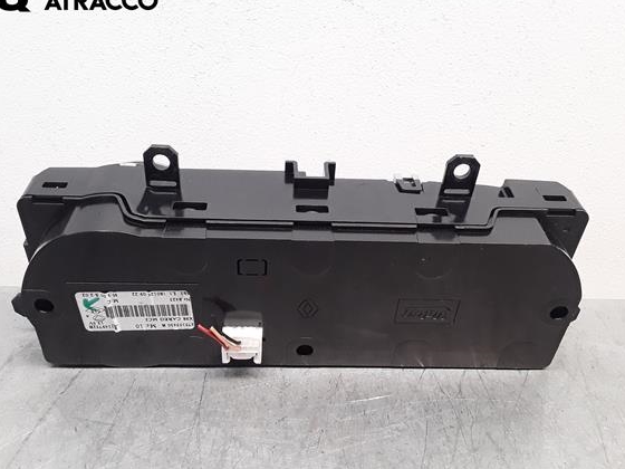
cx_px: 300
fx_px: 578
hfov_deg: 56.8
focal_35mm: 32
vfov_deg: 44.1
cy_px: 257
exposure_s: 1/100
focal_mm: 2.91
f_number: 1.9
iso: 100
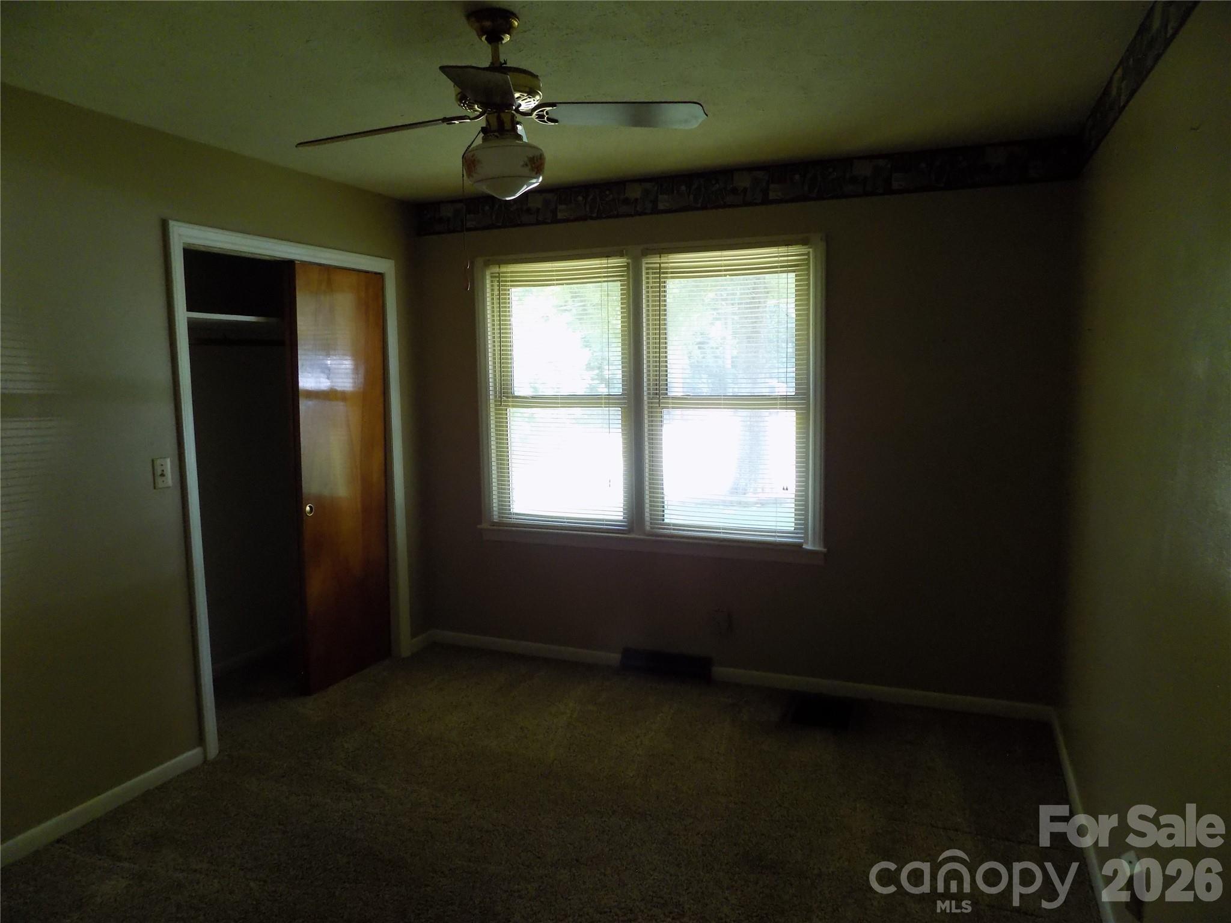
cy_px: 462
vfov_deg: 58.9
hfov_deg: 73.9
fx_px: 818
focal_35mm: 23
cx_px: 616
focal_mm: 4
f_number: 3.1
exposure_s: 1/30
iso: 220
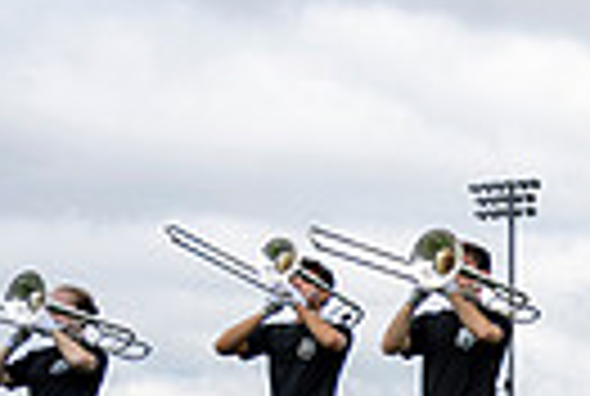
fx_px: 1741
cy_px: 628
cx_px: 1090
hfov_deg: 16.0
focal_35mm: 106
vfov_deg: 12.3
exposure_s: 1/800
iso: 250
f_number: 4
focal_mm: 24
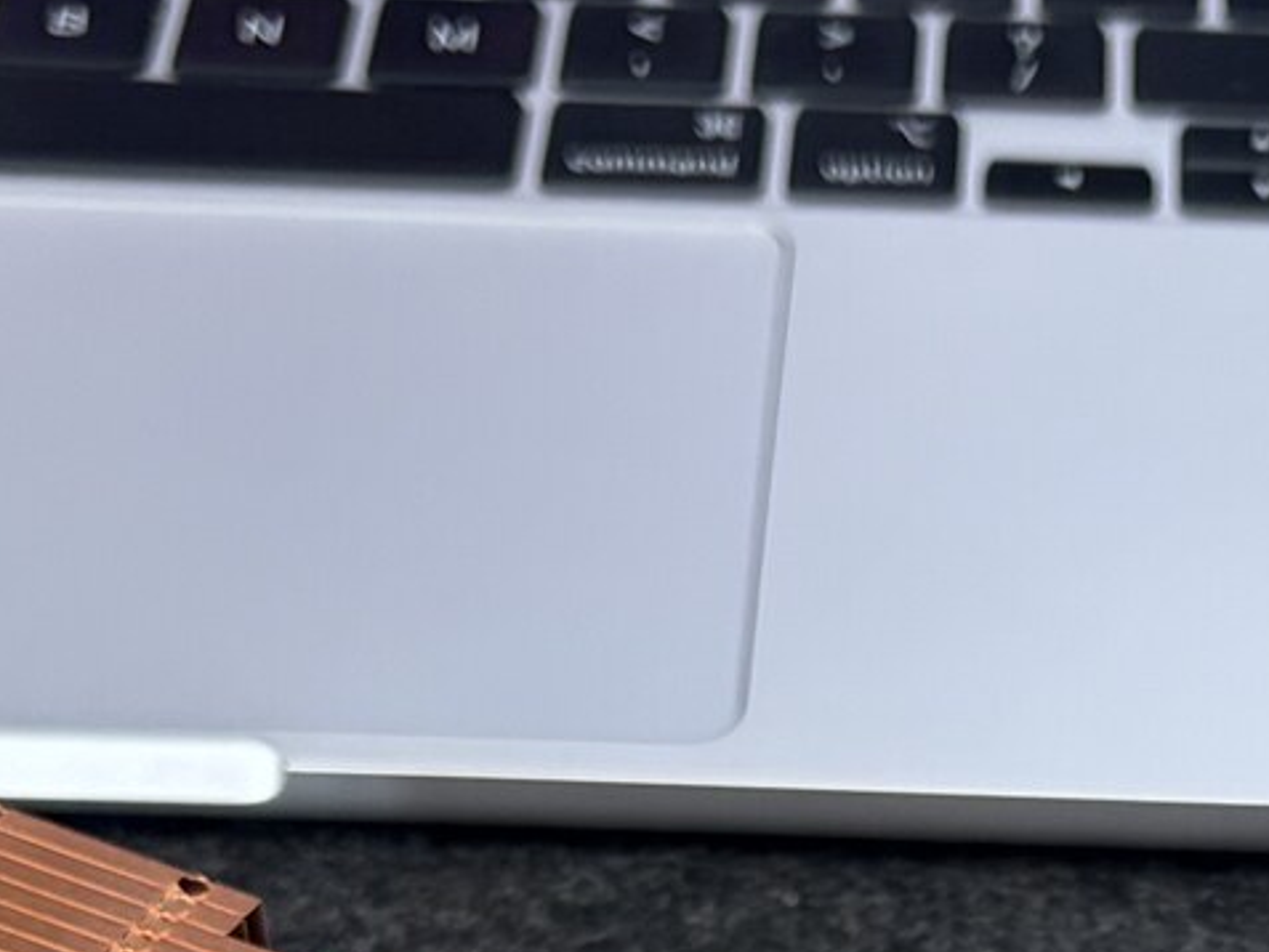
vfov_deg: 12.3
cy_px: 1795
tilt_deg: -51.4
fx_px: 3997
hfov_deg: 17.6
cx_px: 1245
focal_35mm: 109
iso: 100
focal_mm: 5.96
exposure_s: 1/50
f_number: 1.6
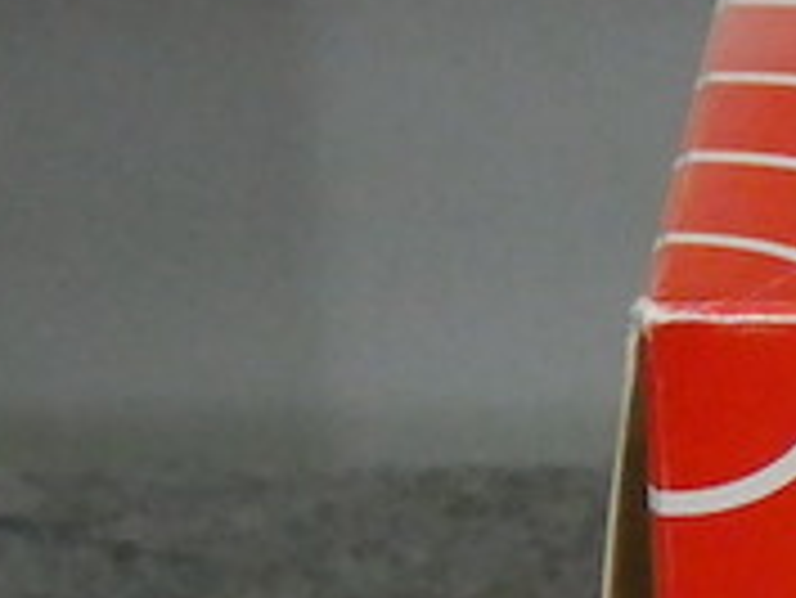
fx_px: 11252
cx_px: 1808
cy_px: 1151
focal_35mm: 489
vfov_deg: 3.0
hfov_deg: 4.0
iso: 1000
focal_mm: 16.1
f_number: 5.6
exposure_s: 1/80
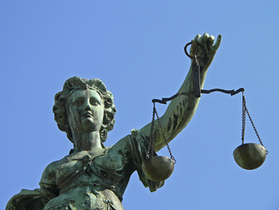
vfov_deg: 7.8
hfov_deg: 10.4
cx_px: 140
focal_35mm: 190
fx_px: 1532
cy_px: 105
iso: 80
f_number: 4
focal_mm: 31.6
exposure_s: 1/1000
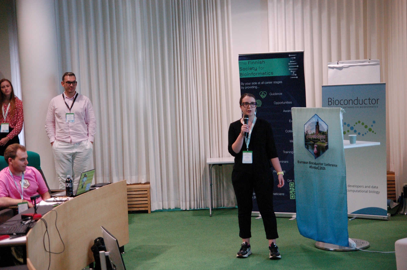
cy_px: 135
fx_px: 847
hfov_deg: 27.0
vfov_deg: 18.2
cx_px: 204
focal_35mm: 75
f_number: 3.2
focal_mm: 50
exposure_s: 1/125
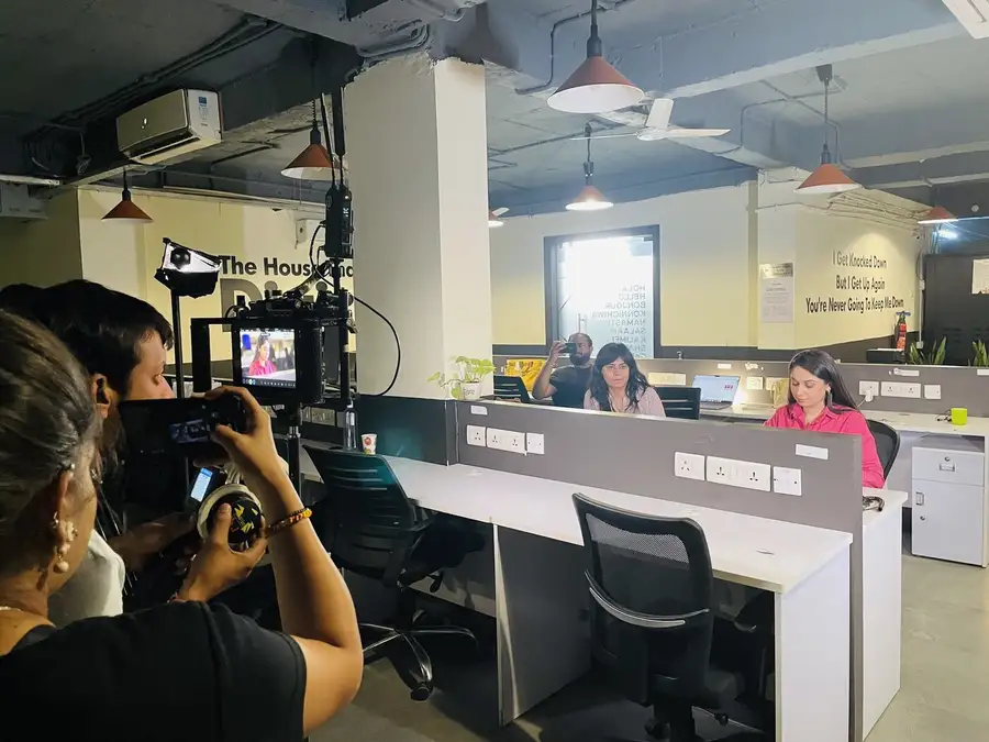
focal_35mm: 26
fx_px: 743
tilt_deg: -3.5
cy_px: 371
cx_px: 494
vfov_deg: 53.1
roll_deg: +2.1
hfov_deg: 67.3
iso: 400
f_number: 1.6
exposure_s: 1/50
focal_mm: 4.2
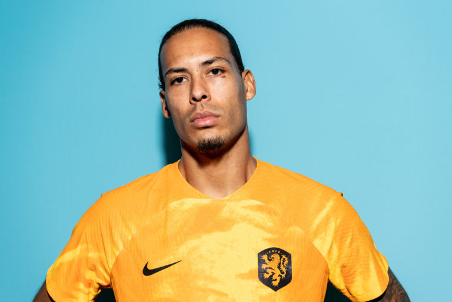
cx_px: 226
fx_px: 753
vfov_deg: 22.6
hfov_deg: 33.4
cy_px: 151
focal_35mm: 60
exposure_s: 1/200
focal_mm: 60
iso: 100
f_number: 5.6
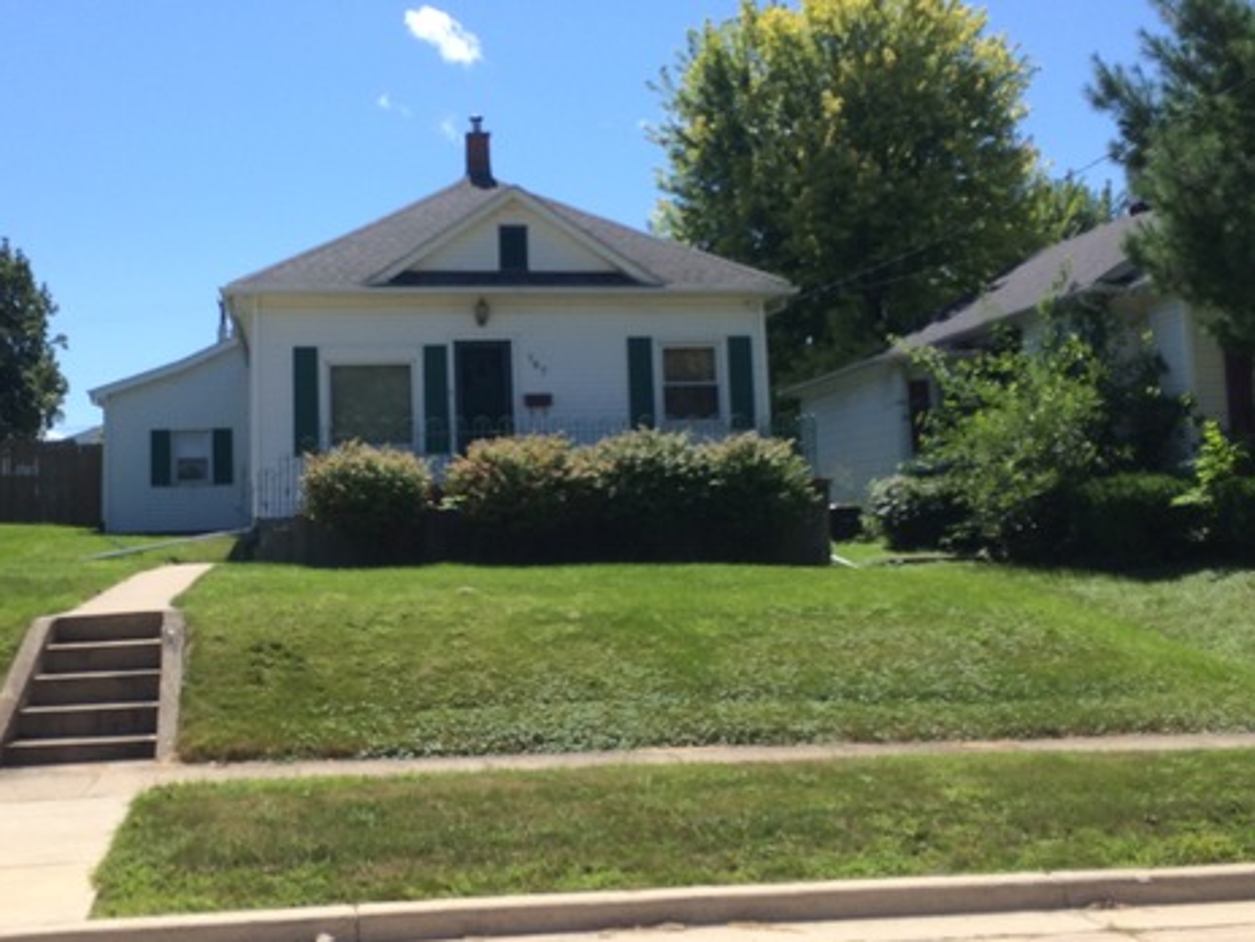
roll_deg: +1.7
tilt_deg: +5.5
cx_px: 511
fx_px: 1450
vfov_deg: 35.9
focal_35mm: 40
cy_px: 390
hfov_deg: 46.6
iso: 32
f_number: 2.2
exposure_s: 1/1580
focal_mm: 4.15
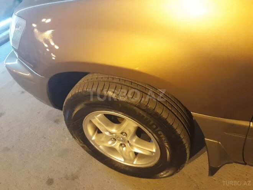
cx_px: 126
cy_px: 95
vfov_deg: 51.4
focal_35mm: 27
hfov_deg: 65.3
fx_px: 197
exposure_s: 1/20
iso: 640
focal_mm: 3.71
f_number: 1.7
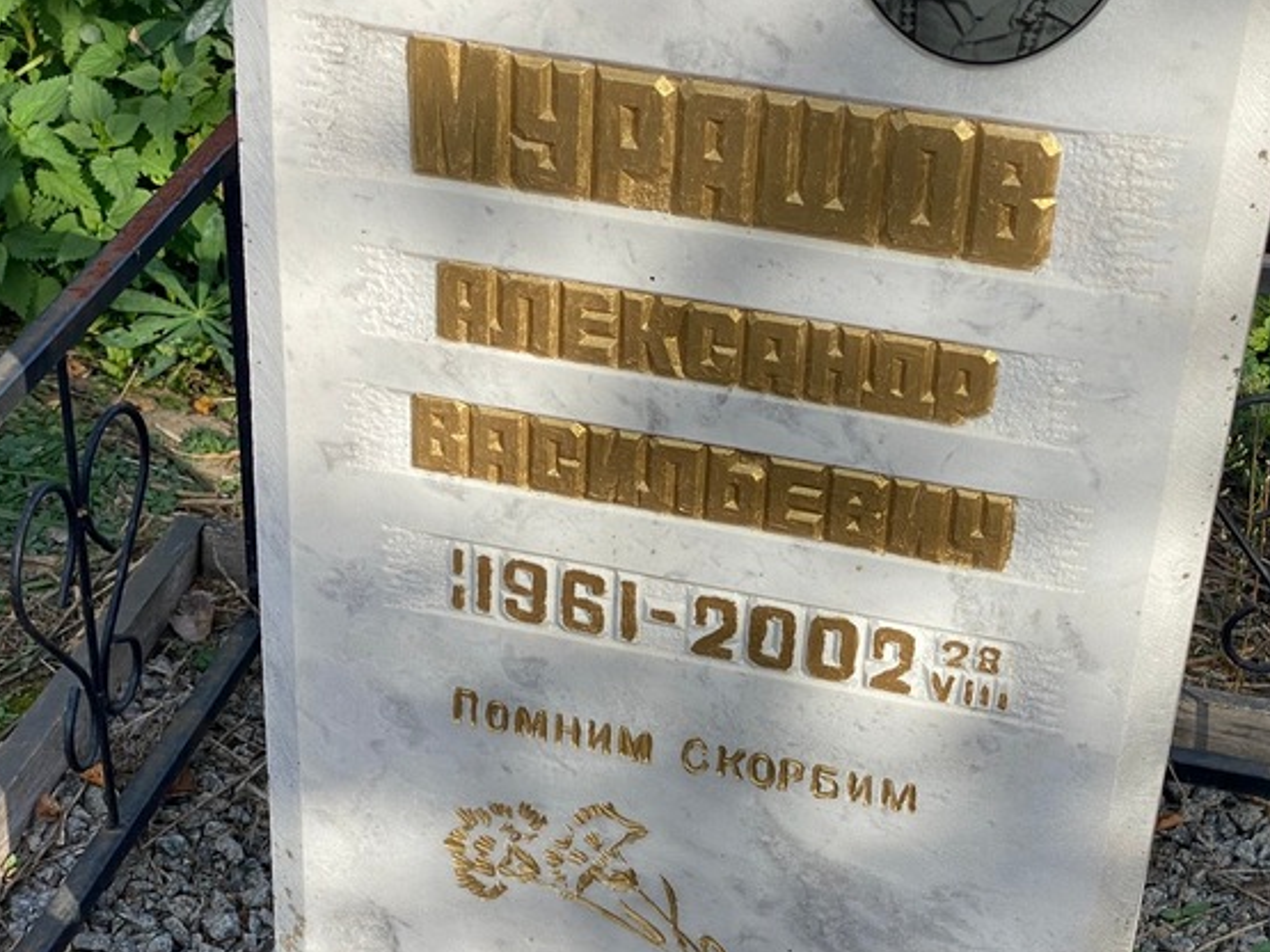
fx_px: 2751
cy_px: 600
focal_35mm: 75
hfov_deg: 26.0
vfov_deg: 19.6
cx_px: 629
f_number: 2
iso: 20
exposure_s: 1/749
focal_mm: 6
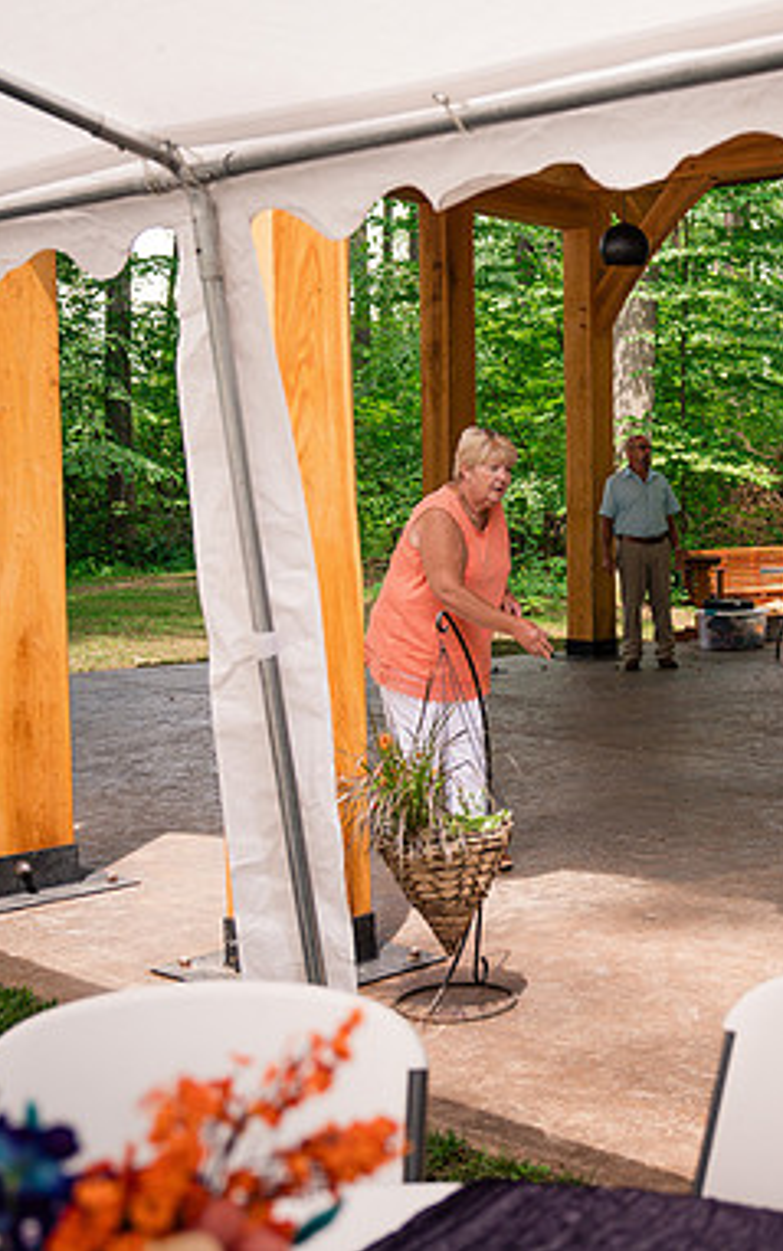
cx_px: 780
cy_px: 621
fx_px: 1638
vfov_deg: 41.8
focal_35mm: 48
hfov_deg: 25.6
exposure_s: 1/500
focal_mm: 31
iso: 250
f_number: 2.8
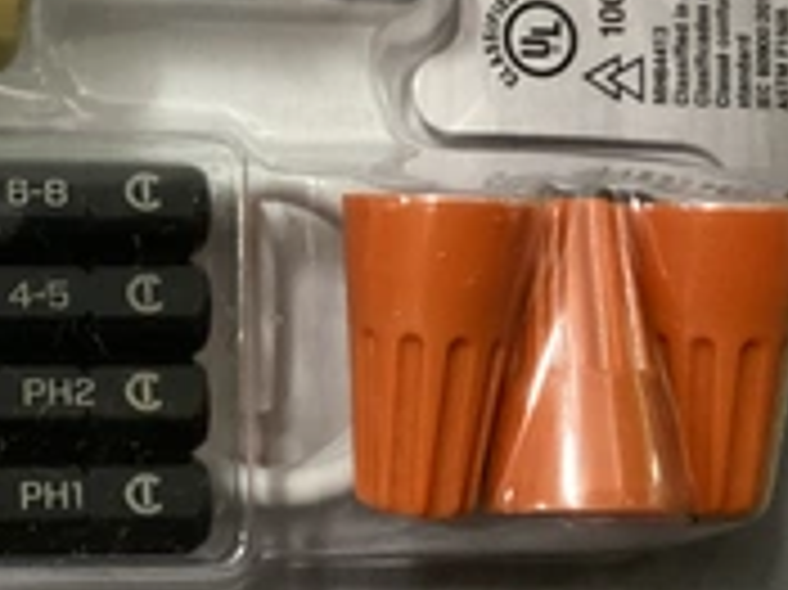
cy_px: 279
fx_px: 1615
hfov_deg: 26.0
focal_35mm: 71
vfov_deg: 20.7
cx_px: -5
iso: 400
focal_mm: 3.3
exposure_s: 1/40
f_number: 2.4
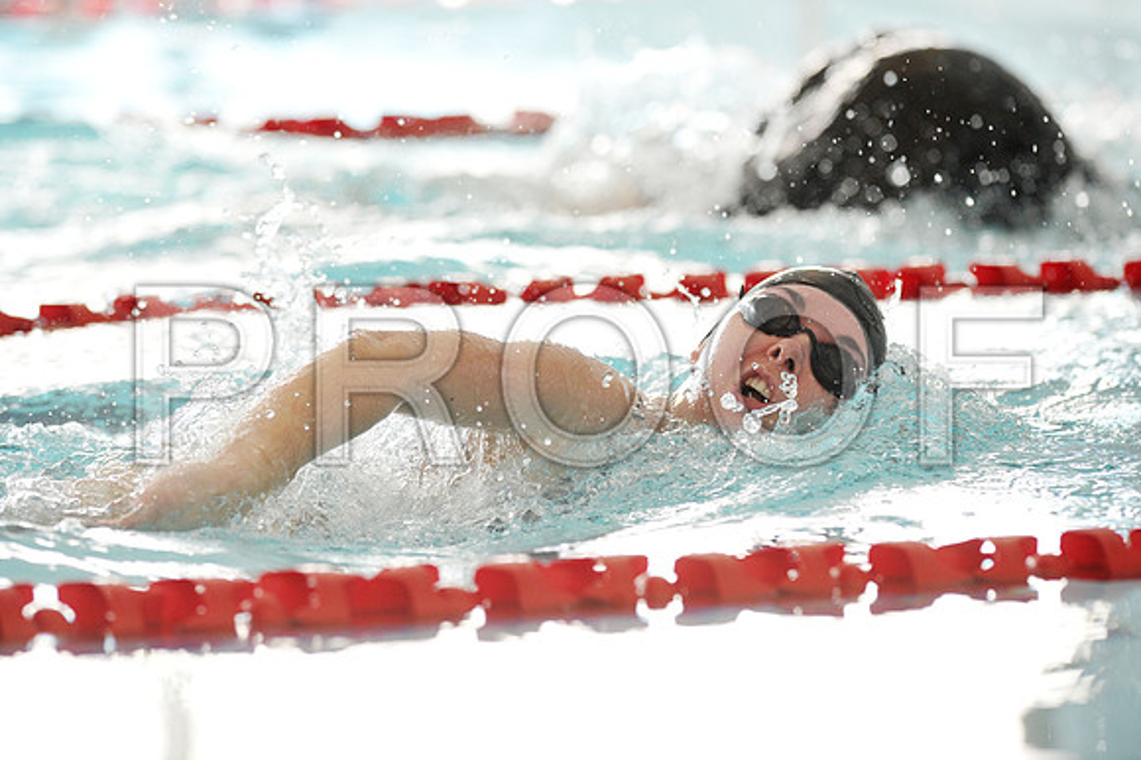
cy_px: 380
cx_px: 570
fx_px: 9503
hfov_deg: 6.9
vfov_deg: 4.6
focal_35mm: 300
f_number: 5
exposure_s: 1/1000
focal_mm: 300
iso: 1600
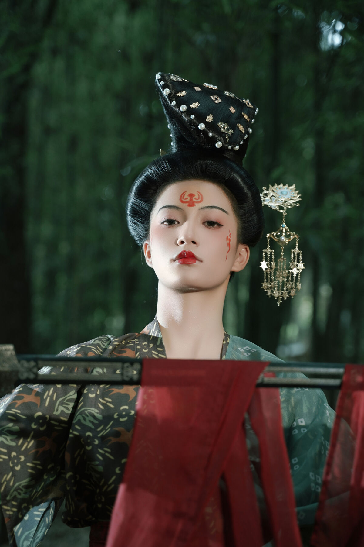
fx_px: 1031
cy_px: 274
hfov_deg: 20.0
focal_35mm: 68
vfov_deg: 29.7
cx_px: 182
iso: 1250
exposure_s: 1/125
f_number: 3.5
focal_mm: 68
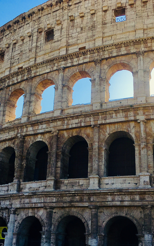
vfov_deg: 44.4
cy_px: 128
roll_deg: -2.3
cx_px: 66
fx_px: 302
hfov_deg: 28.6
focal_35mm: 45
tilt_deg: +21.2
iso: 25
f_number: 2.2
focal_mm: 4.15
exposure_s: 1/1131
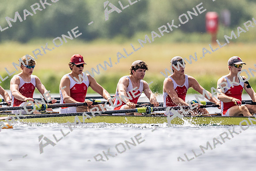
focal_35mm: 900
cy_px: 86
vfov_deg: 1.5
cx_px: 128
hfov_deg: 2.3
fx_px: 6404
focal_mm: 600
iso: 180
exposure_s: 1/2500
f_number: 4
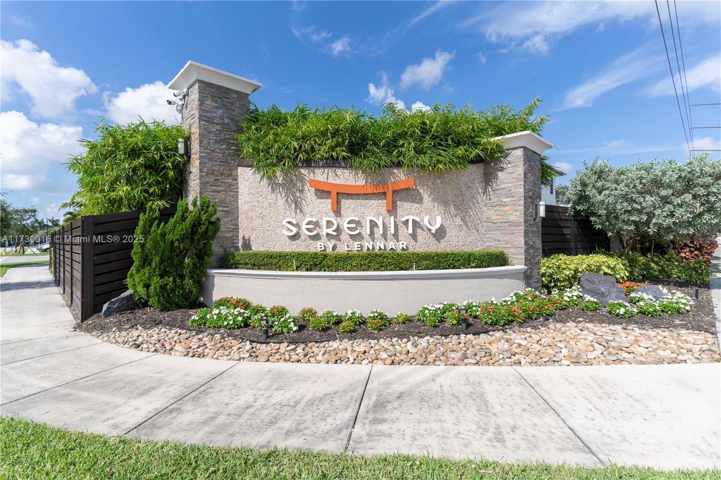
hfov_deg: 93.3
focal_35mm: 17
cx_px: 360
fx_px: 340
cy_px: 240
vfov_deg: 70.4
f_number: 8
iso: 320
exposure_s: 1/1250
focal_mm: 17
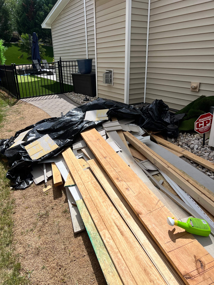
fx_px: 214
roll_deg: -0.1
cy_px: 142
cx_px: 107
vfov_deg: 67.3
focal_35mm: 26
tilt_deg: -19.3
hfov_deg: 53.1
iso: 50
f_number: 1.5
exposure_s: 1/9434
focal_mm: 5.7
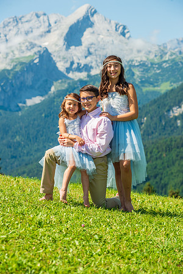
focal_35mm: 105
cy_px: 137
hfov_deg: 13.0
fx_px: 801
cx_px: 92
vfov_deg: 19.5
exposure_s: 1/500
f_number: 7.1
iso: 160
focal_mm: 105
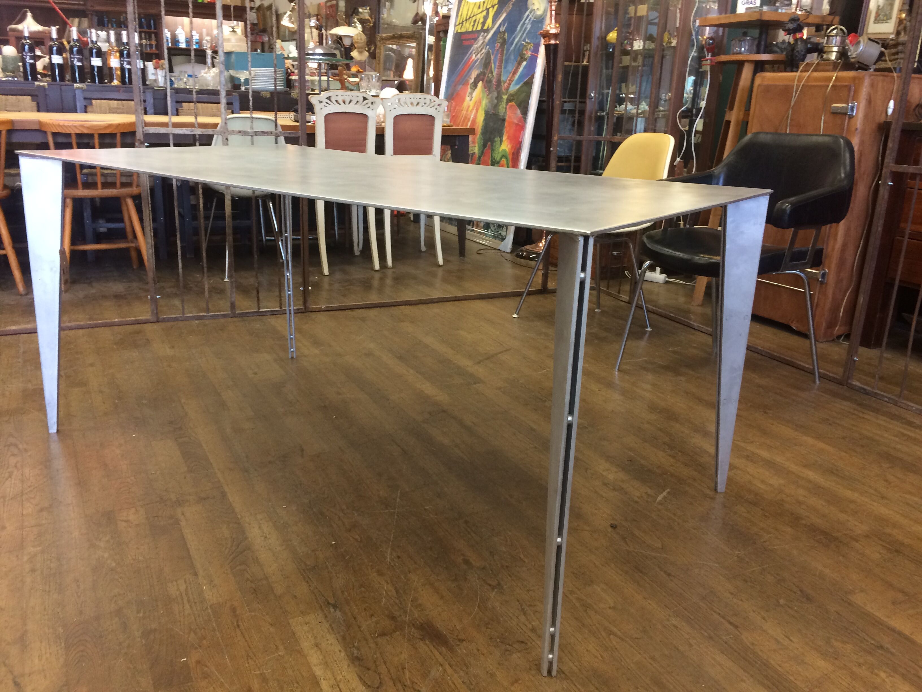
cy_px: 346
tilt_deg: -19.1
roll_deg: -2.0
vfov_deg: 48.2
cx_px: 461
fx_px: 772
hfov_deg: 61.7
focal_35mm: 29
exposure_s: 1/33
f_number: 2.2
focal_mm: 4.15
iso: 160
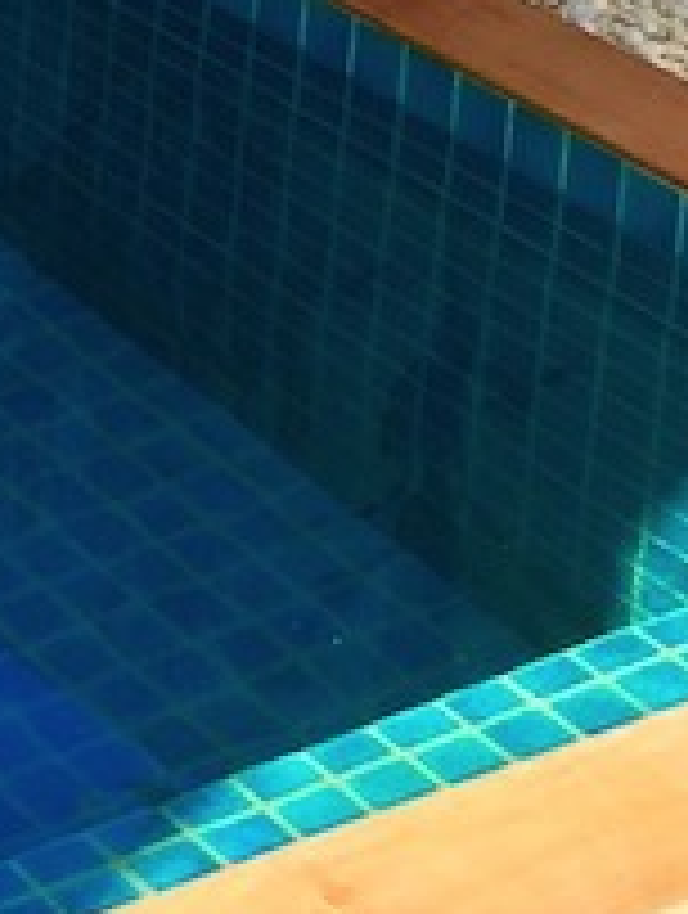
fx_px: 3857
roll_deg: -0.3
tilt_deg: -17.4
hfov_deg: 9.5
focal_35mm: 146
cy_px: -437
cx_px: -679
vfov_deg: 12.8
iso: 32
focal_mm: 4.15
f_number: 2.2
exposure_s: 1/494
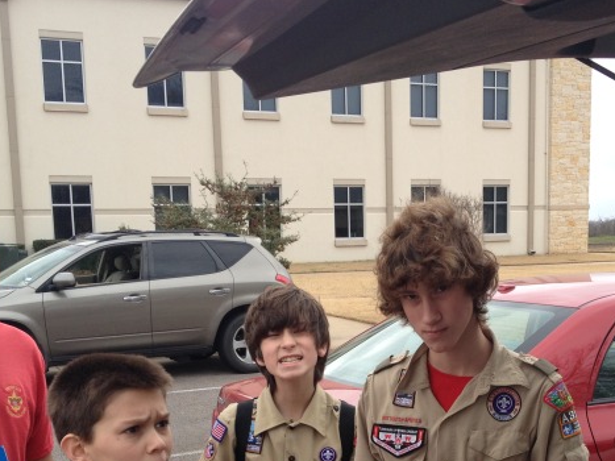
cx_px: 388
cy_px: 390
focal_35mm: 60
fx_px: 1066
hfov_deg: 32.0
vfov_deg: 23.9
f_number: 2.4
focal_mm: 4.28
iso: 50
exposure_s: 1/321
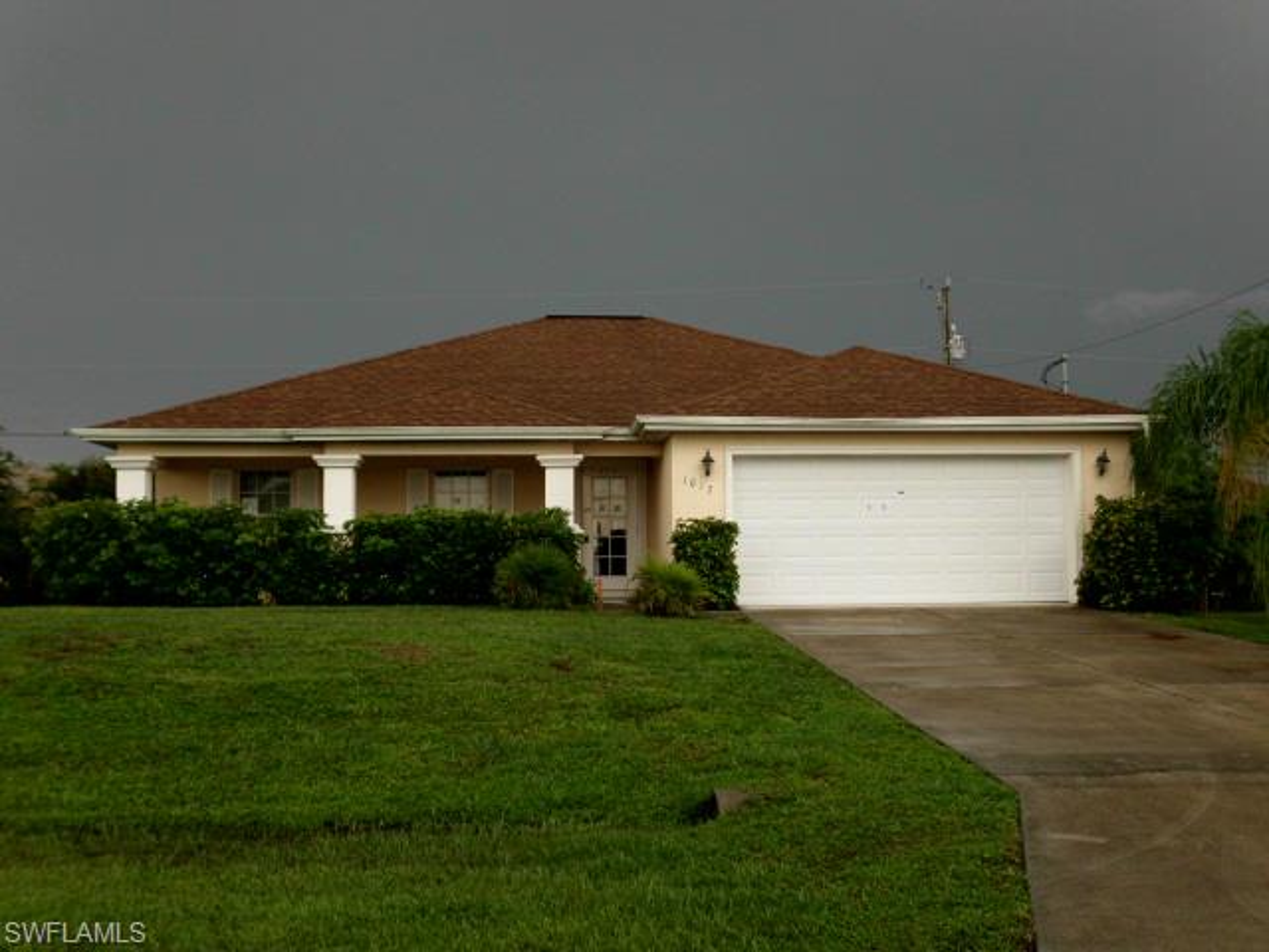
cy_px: 476
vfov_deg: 32.2
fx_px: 1650
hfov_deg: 42.1
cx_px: 634
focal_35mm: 45
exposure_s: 1/317
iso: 100
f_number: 3.6
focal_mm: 8.08
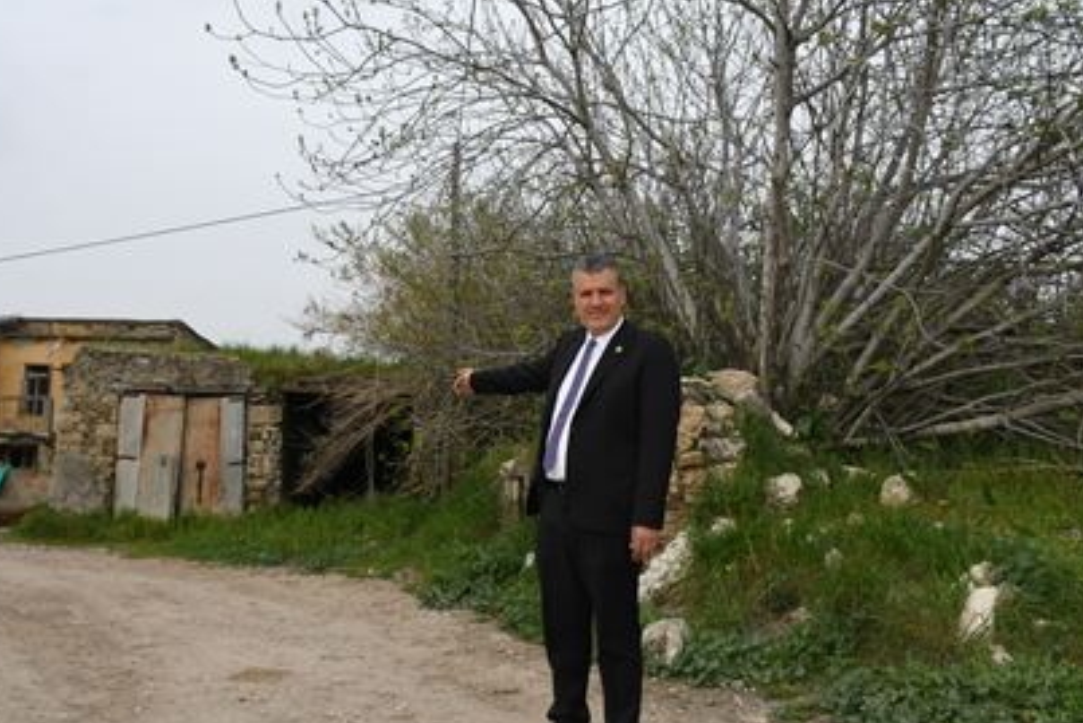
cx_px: 519
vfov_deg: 43.6
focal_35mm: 30
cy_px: 380
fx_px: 903
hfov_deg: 61.9
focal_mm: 18
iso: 200
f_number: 10
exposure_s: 1/250
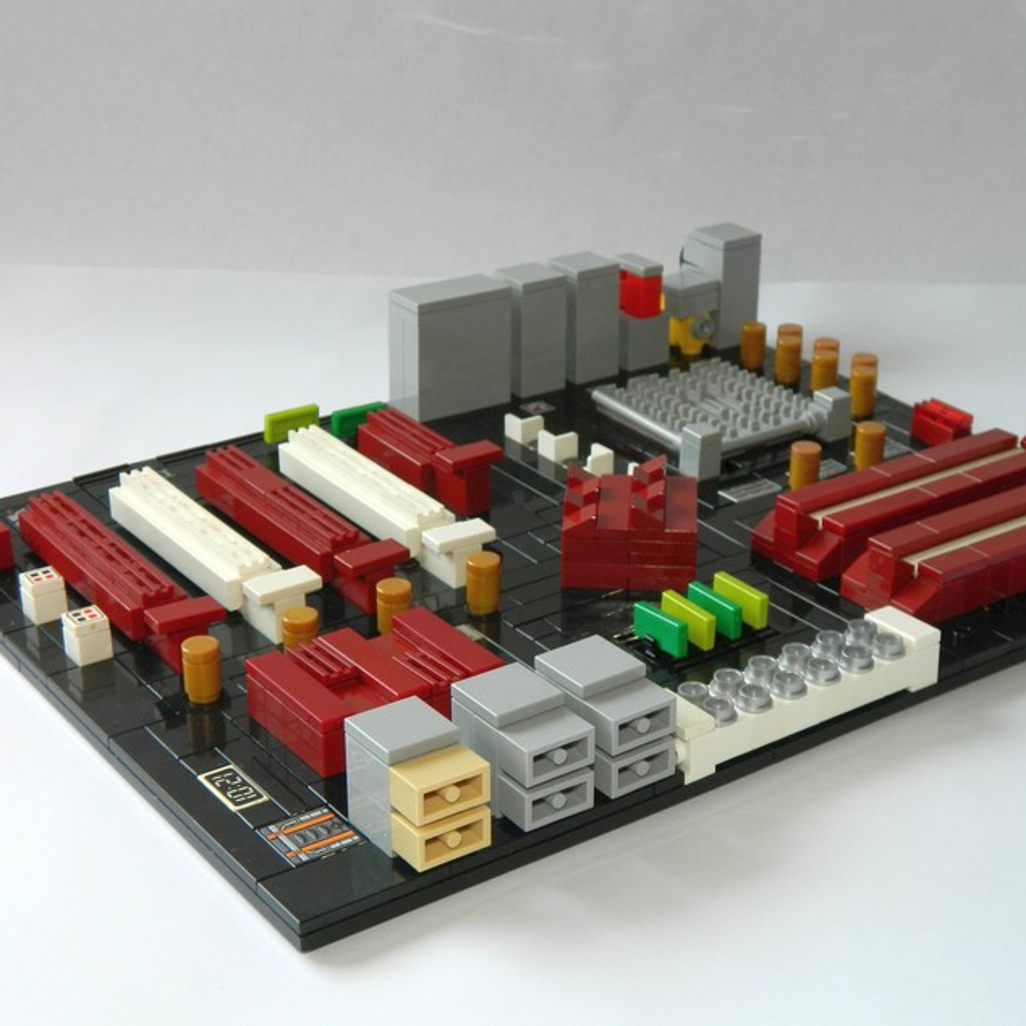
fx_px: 1978
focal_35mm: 59
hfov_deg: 29.0
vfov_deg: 29.1
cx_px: 579
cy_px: 536
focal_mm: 8.4
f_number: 3.6
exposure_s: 1/30
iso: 80
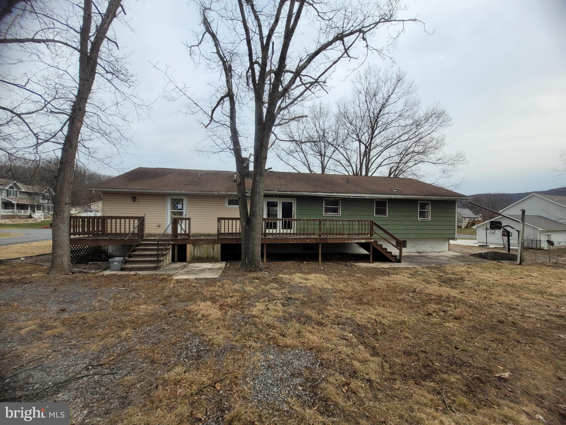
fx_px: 213
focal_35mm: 13
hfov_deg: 106.2
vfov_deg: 89.9
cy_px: 212
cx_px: 283
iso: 40
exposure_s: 1/825
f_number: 2.2
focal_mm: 1.74
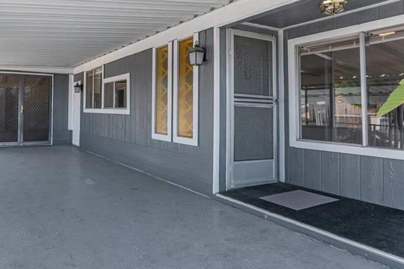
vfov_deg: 53.0
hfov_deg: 69.6
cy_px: 152
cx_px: 109
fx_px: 269
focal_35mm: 24
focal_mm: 16
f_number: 16
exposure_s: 1/10
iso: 100
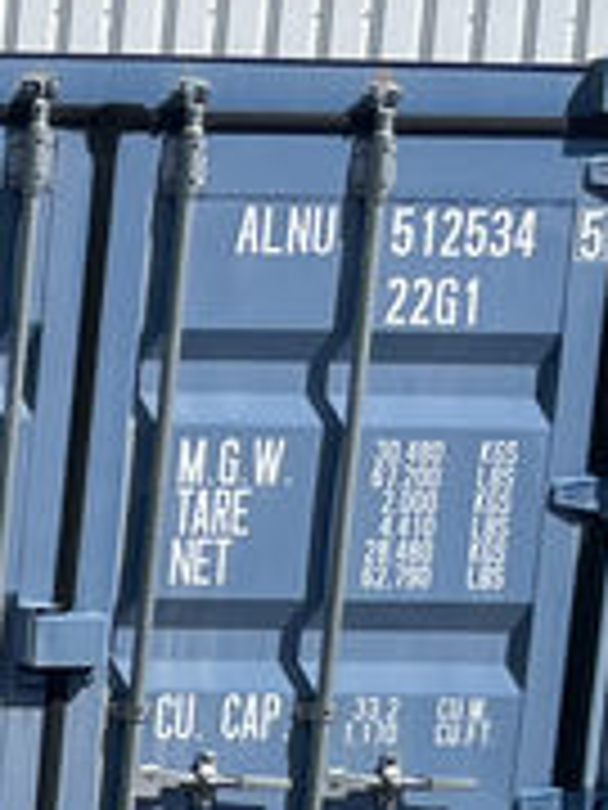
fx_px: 3466
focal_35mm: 148
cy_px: 1125
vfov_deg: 12.8
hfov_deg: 7.9
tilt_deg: -8.7
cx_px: -1477
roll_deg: -0.8
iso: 32
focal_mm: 4.2
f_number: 1.6
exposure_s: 1/5051
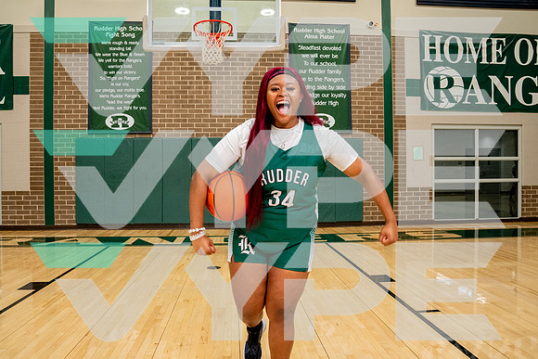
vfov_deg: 49.5
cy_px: 176
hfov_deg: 69.3
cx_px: 265
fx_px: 389
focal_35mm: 26
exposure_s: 1/125
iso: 3200
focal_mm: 24
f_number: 7.1
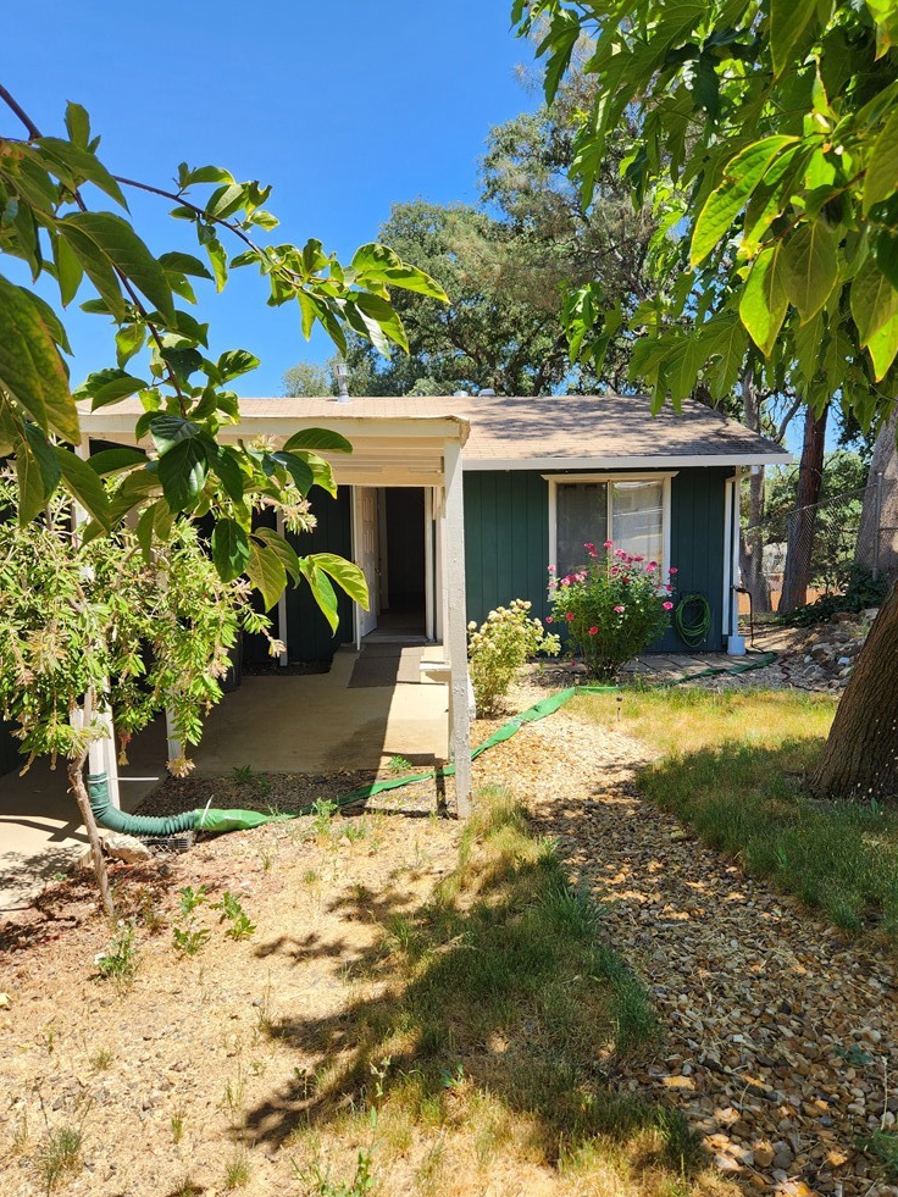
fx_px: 830
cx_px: 466
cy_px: 608
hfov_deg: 56.8
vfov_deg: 71.6
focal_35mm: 24
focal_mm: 5.4
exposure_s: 1/744
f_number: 1.8
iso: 20
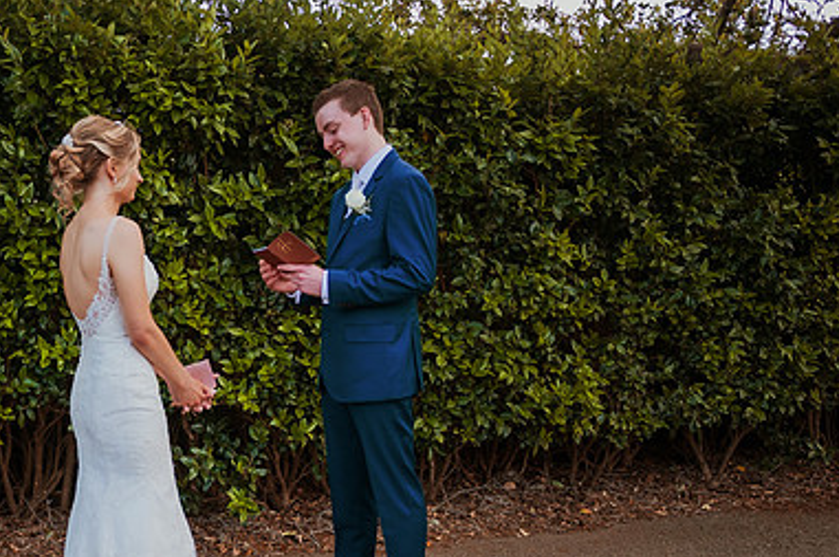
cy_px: 408
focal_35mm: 48
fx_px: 1117
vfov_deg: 27.7
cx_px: 186
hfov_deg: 39.8
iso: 500
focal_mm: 28
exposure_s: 1/640
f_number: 2.8
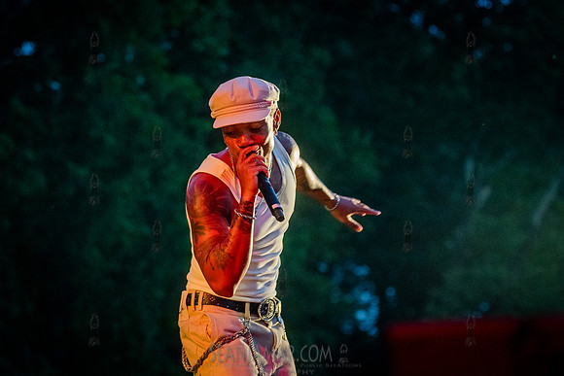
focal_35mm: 147
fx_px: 2296
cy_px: 160
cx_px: 248
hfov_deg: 14.0
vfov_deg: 9.4
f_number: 4
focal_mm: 120
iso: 4000
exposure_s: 1/400
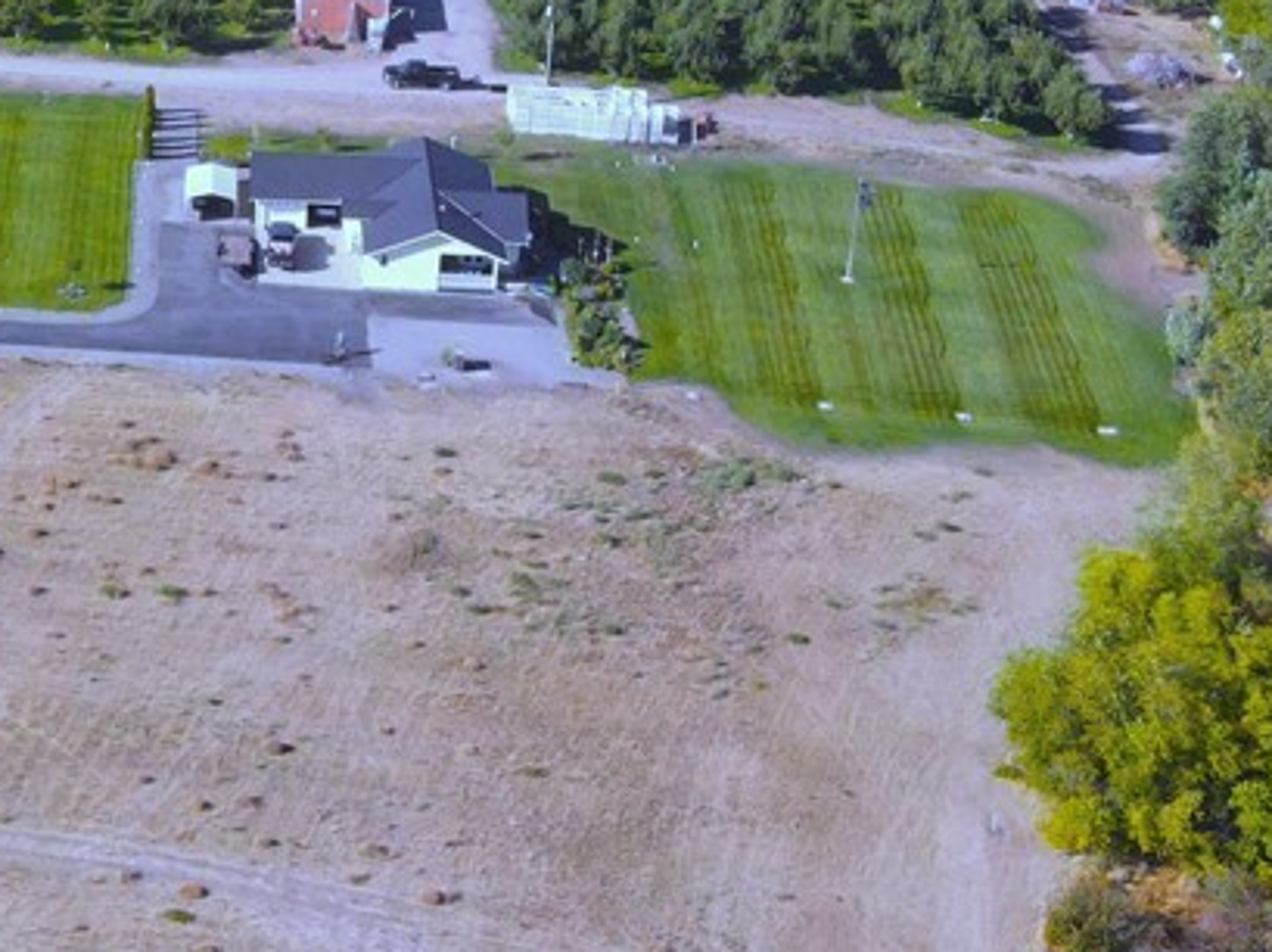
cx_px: -93
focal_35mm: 94
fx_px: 3451
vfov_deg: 15.6
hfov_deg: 20.0
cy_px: 184
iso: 100
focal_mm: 4.5
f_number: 2.8
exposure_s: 1/30
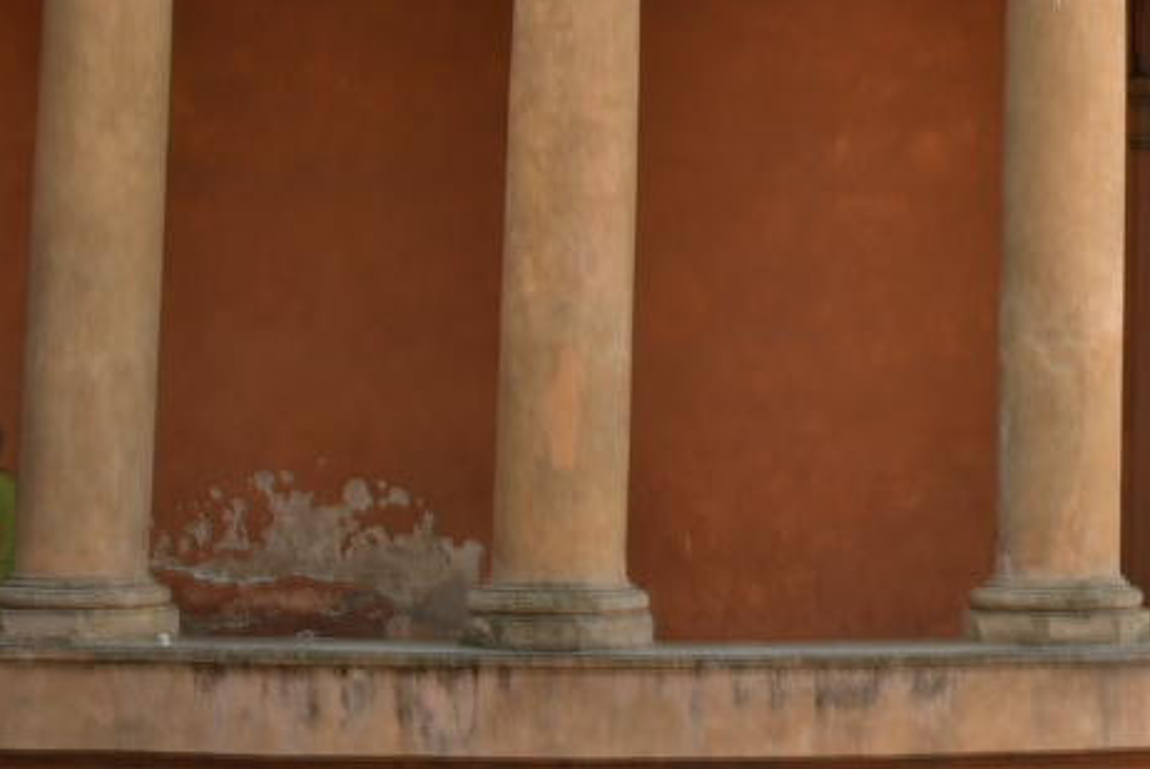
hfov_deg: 18.0
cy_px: -57
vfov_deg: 12.5
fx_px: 3453
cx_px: 1369
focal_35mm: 108
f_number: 13
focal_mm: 26
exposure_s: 1/30
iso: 100
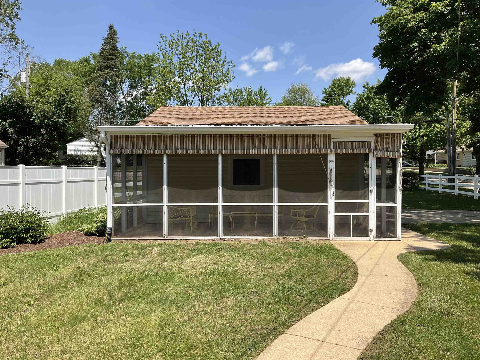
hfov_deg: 61.7
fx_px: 402
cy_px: 180
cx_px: 240
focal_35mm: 29
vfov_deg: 48.2
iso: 25
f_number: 1.8
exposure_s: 1/1730
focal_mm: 3
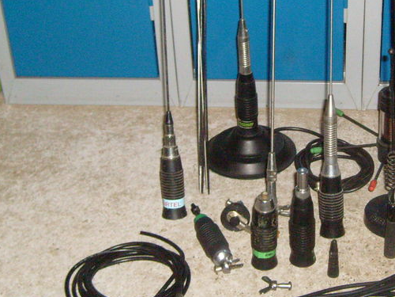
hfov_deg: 27.2
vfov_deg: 21.0
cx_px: 316
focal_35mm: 70
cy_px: 116
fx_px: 799
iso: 400
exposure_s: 1/45
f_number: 2.8
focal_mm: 5.8
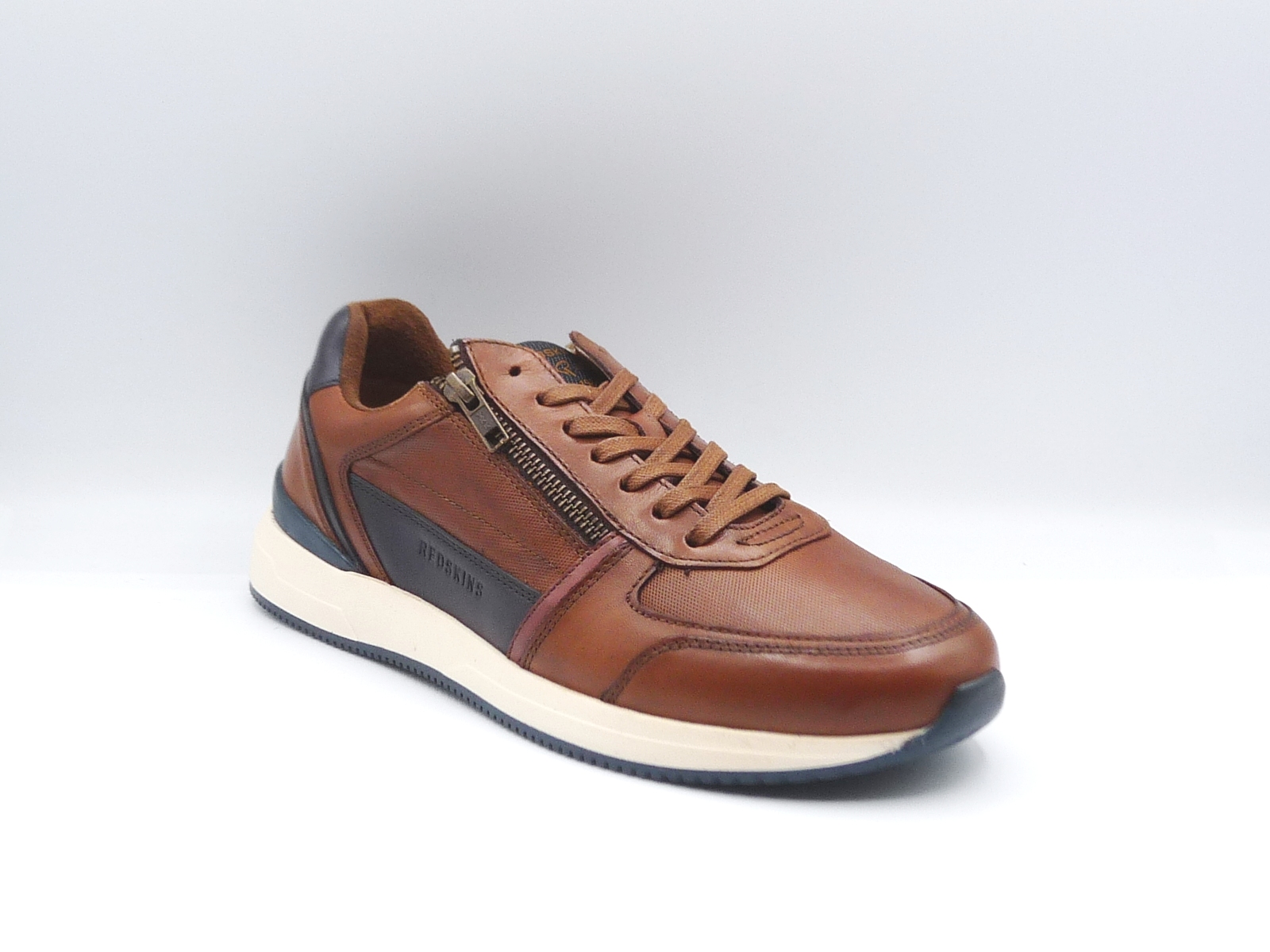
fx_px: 1834
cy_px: 476
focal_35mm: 50
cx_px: 635
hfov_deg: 38.2
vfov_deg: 29.1
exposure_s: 1/200
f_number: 4
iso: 100
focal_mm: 5
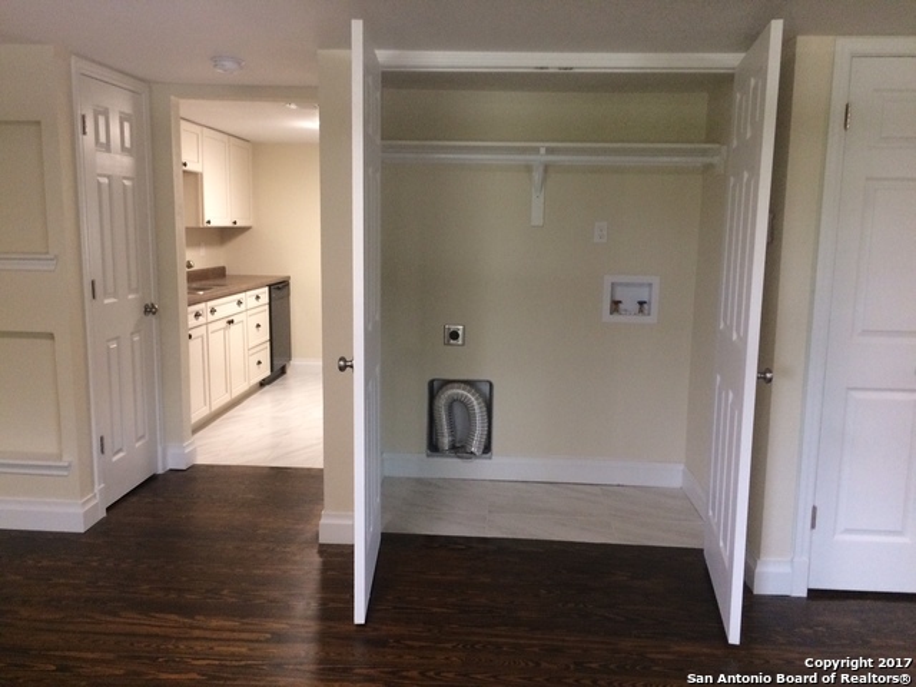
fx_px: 767
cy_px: 344
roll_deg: -1.1
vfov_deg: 48.2
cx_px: 458
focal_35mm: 29
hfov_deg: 61.7
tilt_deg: -6.8
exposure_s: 1/30
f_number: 2.2
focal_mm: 4.15
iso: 160
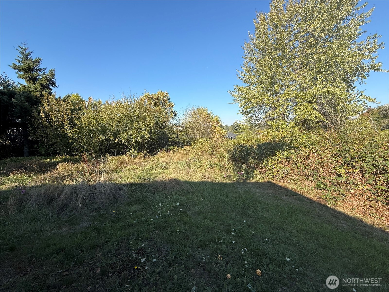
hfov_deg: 102.1
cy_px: 146
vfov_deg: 85.7
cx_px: 194
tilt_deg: -5.6
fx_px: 157
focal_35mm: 14
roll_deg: +1.0
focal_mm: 2.22
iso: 50
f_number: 2.2
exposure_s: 1/942
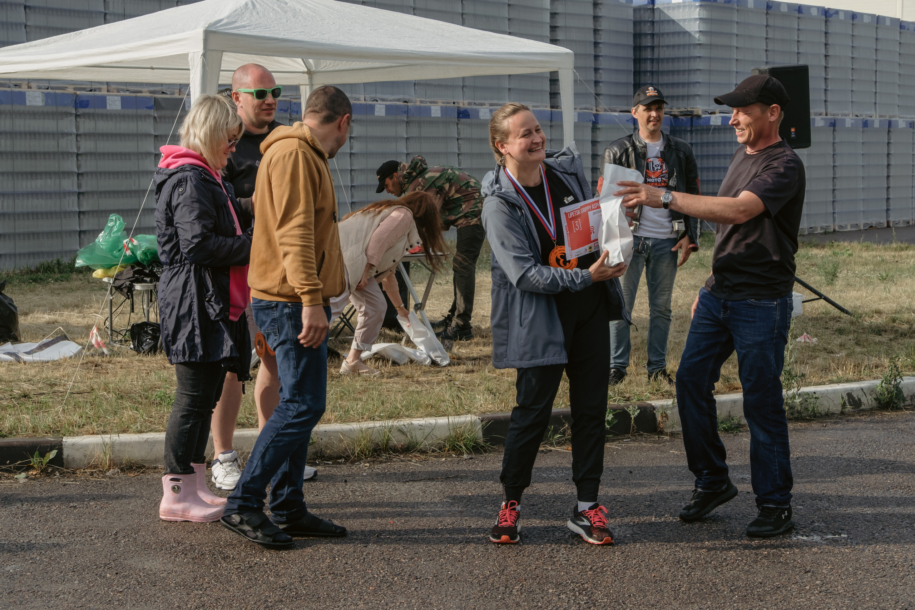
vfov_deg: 20.6
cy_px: 305
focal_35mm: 66
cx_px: 458
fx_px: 1677
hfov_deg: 30.5
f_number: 11
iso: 200
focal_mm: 43.9
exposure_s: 1/250
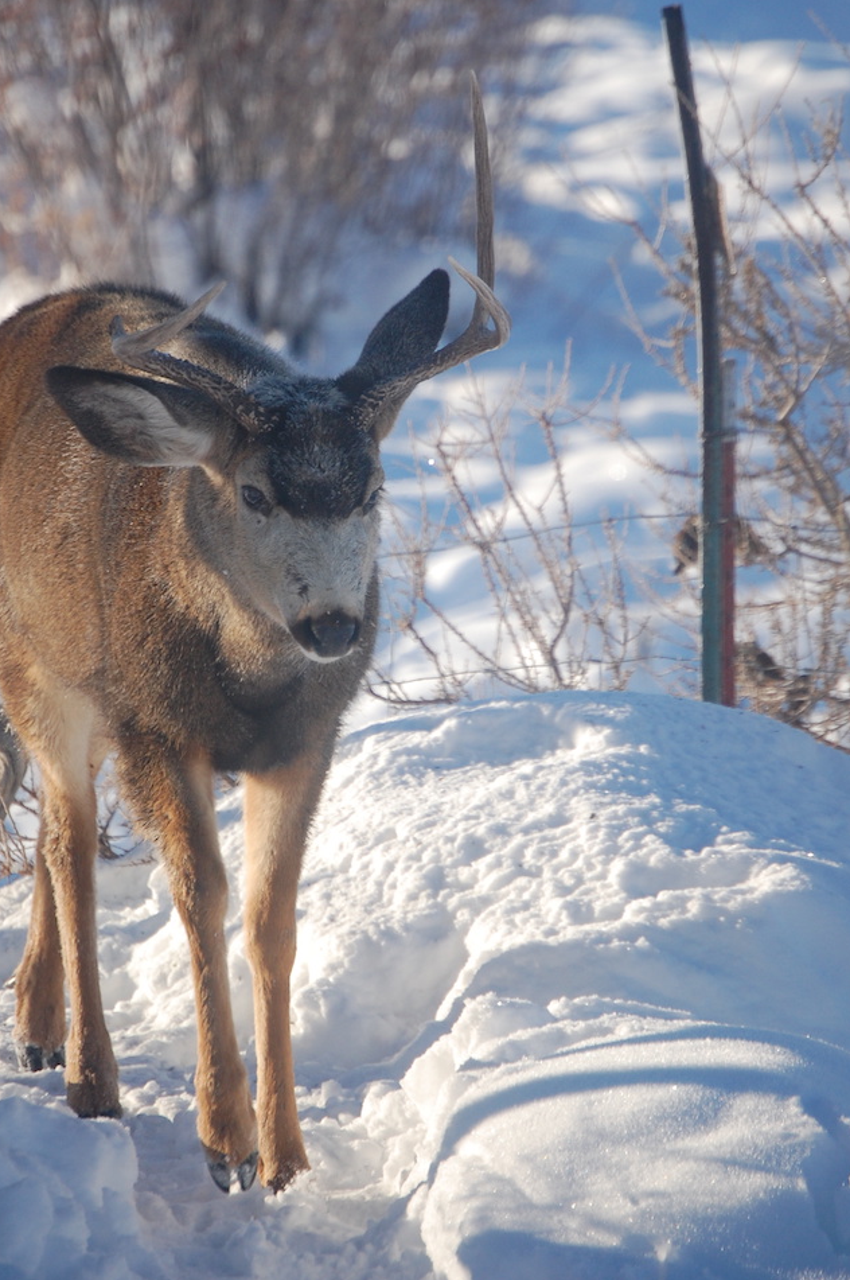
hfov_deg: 4.3
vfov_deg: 6.5
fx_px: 11201
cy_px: 528
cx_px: 442
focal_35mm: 316
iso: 400
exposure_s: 1/1250
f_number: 5.6
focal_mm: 175
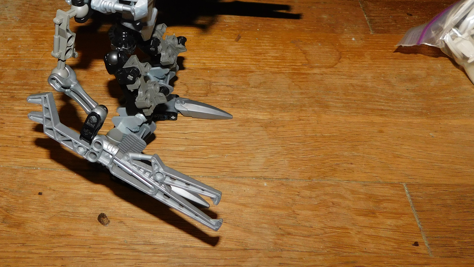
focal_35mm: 37
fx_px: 465
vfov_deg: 30.6
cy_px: 26
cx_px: 159
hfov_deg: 53.0
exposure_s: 1/30
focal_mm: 4
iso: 200
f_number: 3
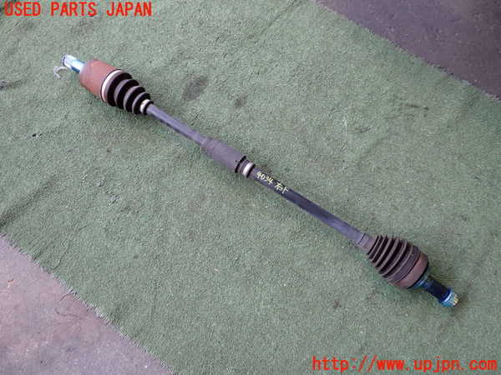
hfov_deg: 60.0
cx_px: 250
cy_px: 188
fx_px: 434
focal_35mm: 30
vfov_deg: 46.8
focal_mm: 5.4
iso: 200
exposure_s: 1/60
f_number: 2.3
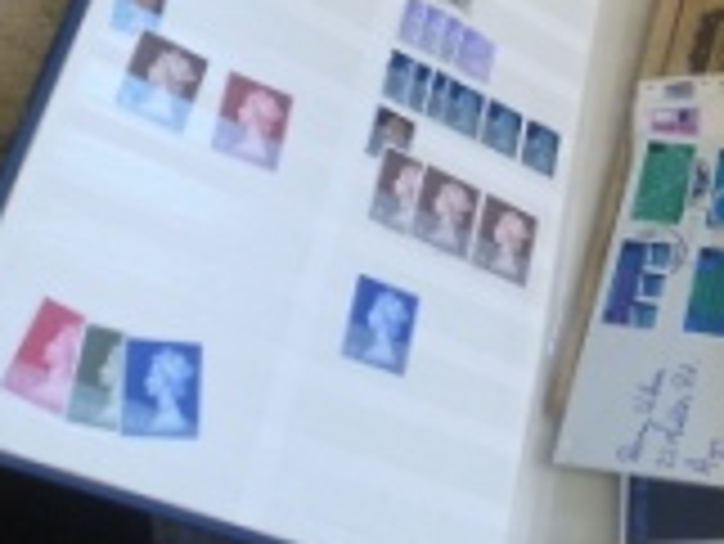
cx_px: 899
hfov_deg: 22.7
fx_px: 1633
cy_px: -198
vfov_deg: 17.5
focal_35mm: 78
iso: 250
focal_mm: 5
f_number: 2.8
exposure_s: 1/30
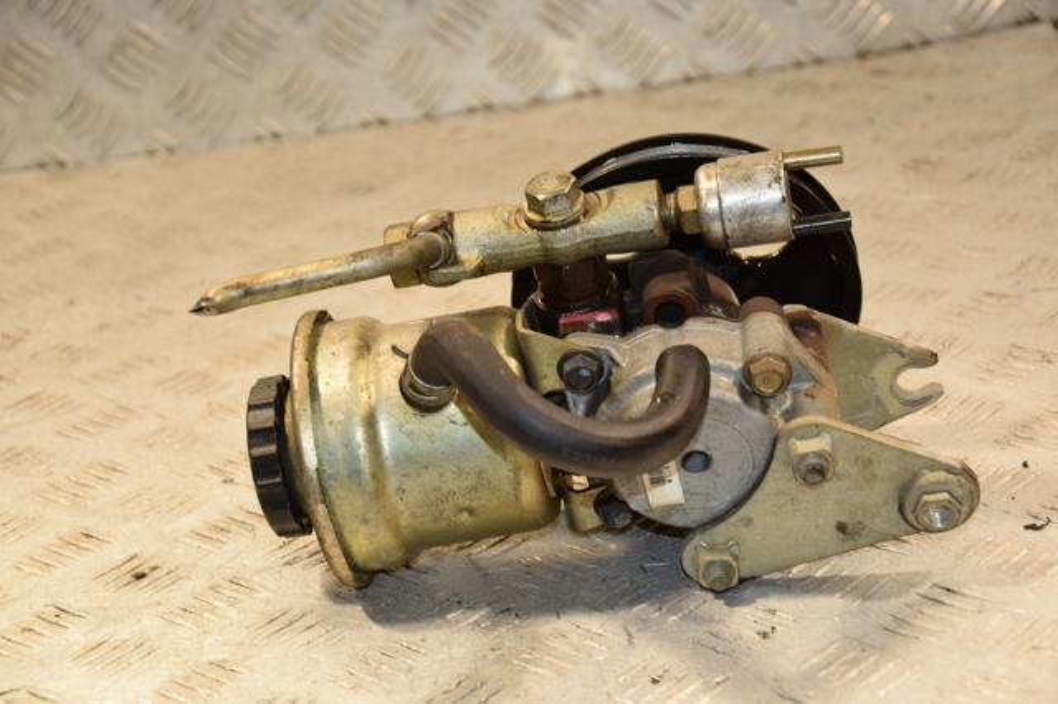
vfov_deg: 14.7
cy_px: 352
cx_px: 529
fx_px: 2732
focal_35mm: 93
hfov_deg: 21.9
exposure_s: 1/200
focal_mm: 62
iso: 800
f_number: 5.3
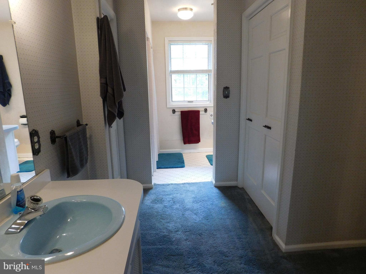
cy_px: 137
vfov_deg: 58.9
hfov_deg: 73.9
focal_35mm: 23
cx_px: 183
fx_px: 243
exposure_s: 1/30
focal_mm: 4
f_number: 3
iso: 200
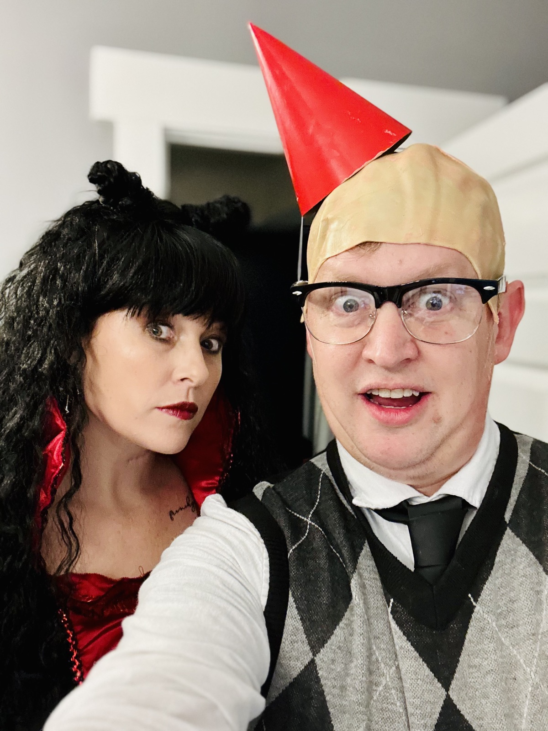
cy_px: 366
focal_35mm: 30
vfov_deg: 60.0
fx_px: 633
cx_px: 274
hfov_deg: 46.8
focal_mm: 2.69
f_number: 1.9
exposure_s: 1/60
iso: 320
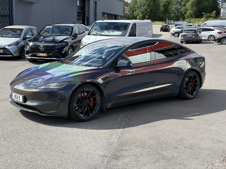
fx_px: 339
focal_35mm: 52
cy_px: 84
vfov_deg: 28.0
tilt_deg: -8.3
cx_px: 113
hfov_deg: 36.8
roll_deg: -1.2
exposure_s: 1/1901
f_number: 1.6
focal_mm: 5.96
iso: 50
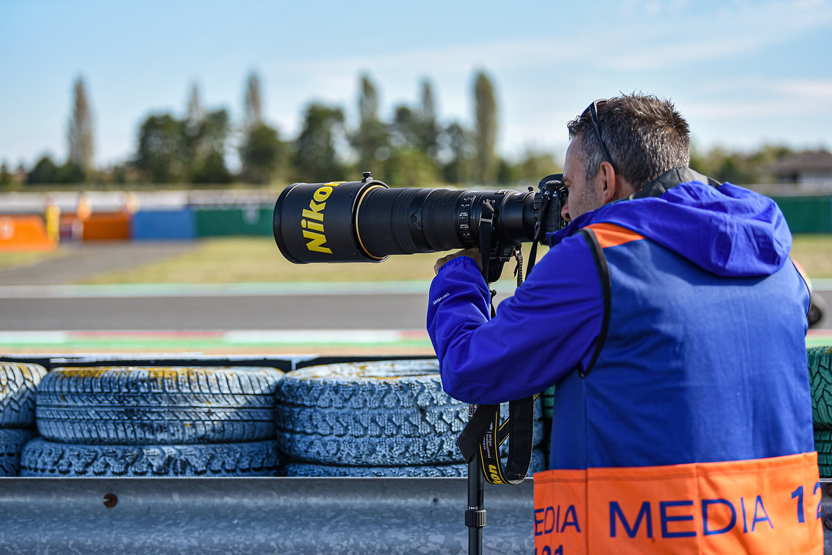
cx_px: 416
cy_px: 278
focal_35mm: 78
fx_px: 1803
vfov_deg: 17.5
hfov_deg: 26.0
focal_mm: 78
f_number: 2.8
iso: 640
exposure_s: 1/4000
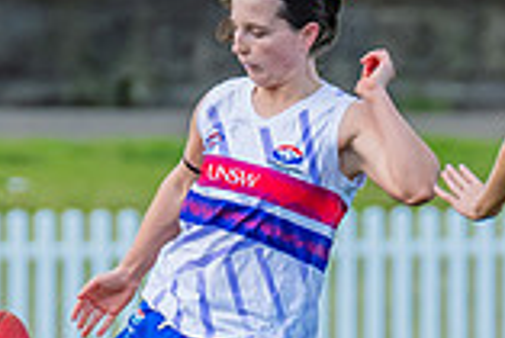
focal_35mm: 2152
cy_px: 281
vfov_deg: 0.6
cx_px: 152
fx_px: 30215
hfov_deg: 1.0
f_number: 6.3
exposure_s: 1/1250
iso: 800
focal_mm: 380
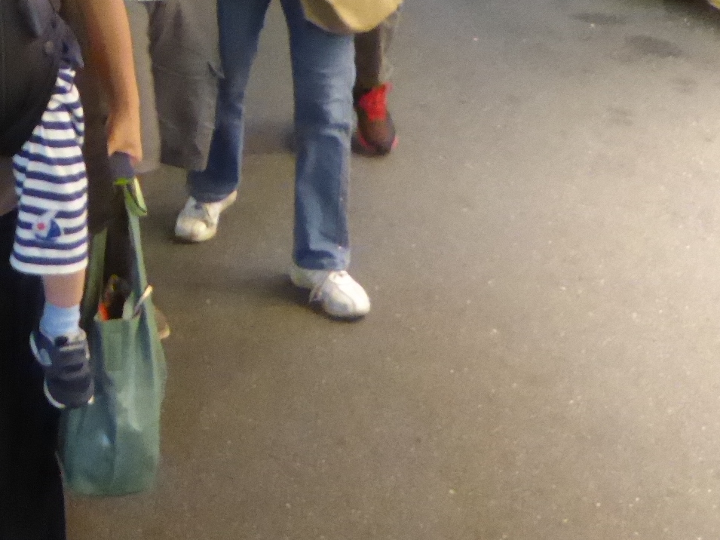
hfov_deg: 27.9
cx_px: 66
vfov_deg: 20.7
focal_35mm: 67
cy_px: -80
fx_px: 1393
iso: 1600
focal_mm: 4.3
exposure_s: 1/80
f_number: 3.3
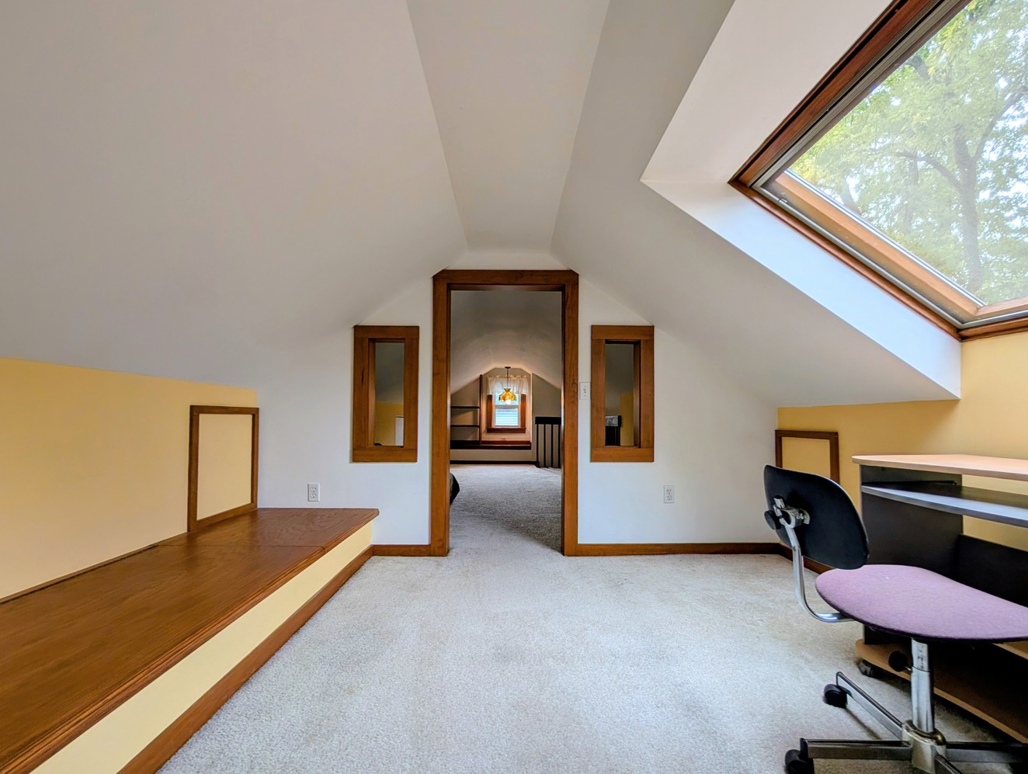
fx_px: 387
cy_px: 409
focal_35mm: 13
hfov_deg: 106.1
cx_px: 526
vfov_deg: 90.0
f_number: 1.7
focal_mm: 2.02
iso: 51
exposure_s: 1/181
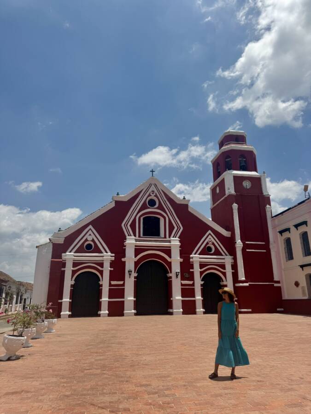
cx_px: 156
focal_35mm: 24
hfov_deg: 56.8
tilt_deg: +17.6
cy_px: 207
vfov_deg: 71.6
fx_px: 287
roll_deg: +0.4
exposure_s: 1/7937
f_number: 1.78
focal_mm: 6.76
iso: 80
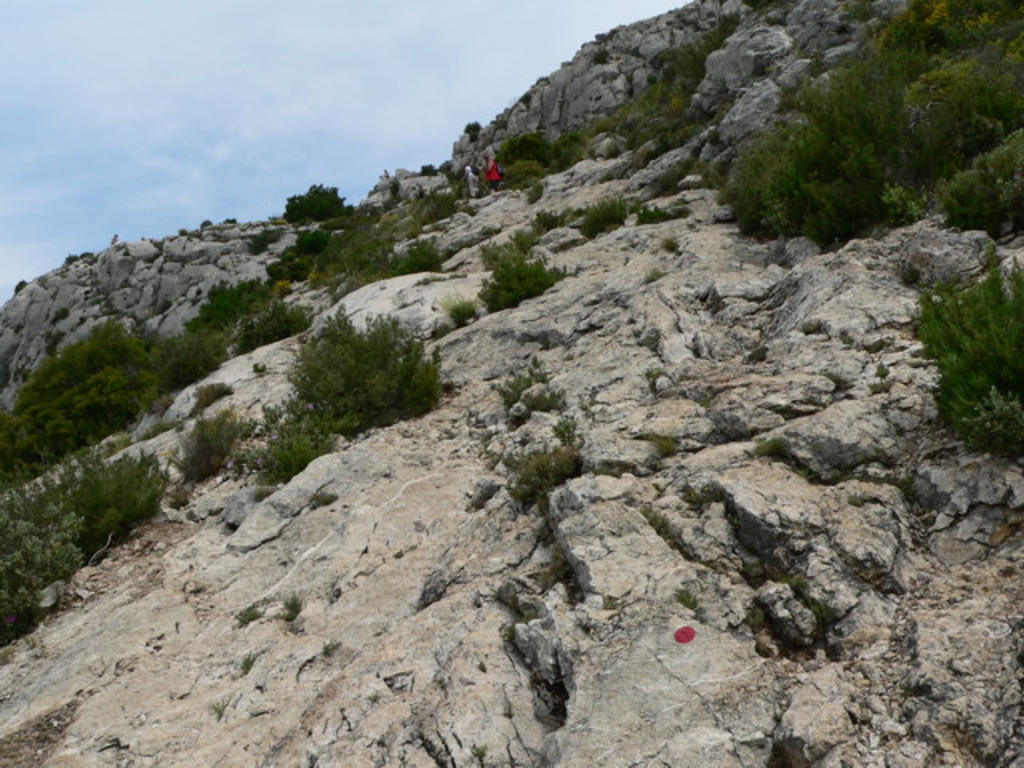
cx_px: 512
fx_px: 1065
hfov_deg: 51.4
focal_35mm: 36
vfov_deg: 39.7
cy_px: 384
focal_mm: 6
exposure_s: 1/500
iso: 80
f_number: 5.2
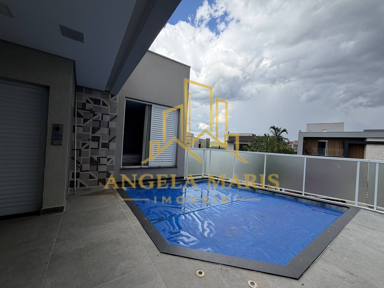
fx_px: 155
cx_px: 192
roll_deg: -3.3
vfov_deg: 85.7
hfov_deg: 102.1
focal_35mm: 14
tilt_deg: +0.2
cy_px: 144
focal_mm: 2.22
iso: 32
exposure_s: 1/770
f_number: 2.2
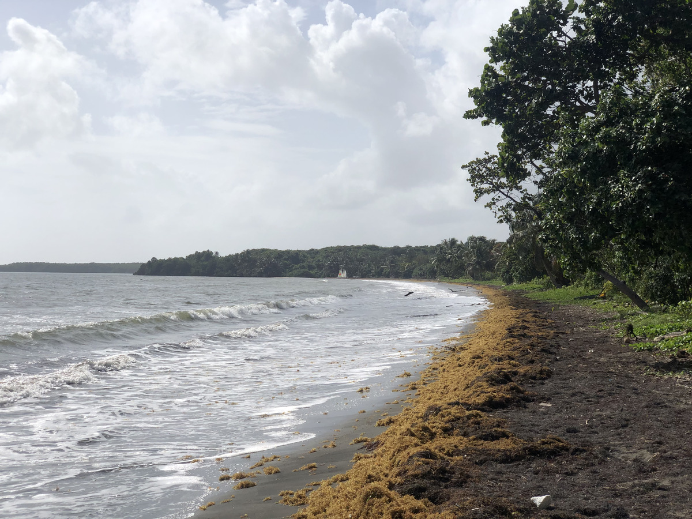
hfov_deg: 36.8
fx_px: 1040
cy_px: 260
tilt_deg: +1.1
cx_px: 346
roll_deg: -0.1
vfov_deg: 28.0
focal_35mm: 52
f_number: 2.4
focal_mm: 6
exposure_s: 1/4367
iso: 16
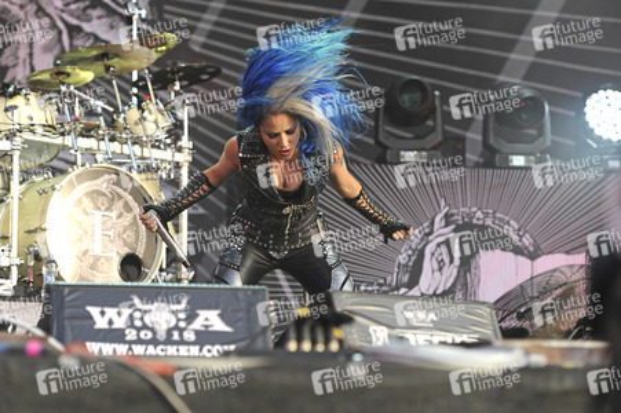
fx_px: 1931
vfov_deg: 12.2
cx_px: 310
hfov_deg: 18.3
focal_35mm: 112
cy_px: 206
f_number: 3.2
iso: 200
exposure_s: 1/400
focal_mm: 112
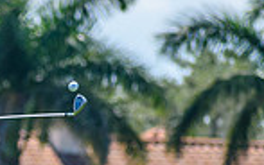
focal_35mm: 1571
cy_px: 173
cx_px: -61
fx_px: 11307
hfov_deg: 1.3
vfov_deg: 0.8
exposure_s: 1/2000
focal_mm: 260
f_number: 6
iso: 360
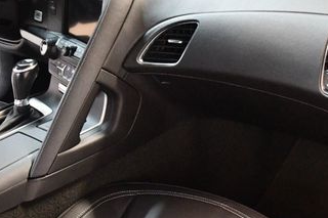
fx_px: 619
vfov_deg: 20.0
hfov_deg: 29.7
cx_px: 160
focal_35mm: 68
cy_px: 119
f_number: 3.8
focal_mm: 23
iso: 10000
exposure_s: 1/60
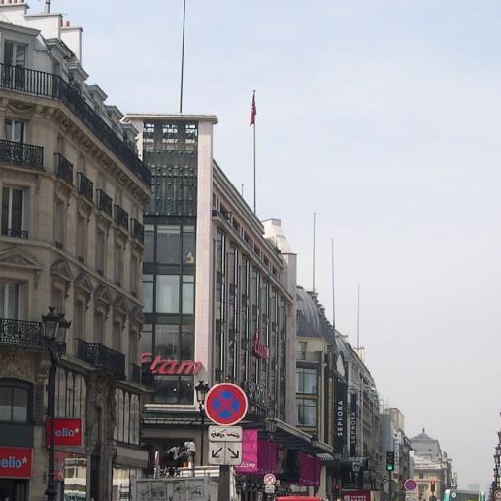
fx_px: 1506
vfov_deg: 18.9
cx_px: 71
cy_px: 298
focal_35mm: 92
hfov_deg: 18.6
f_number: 8
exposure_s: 1/147
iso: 100
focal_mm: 9
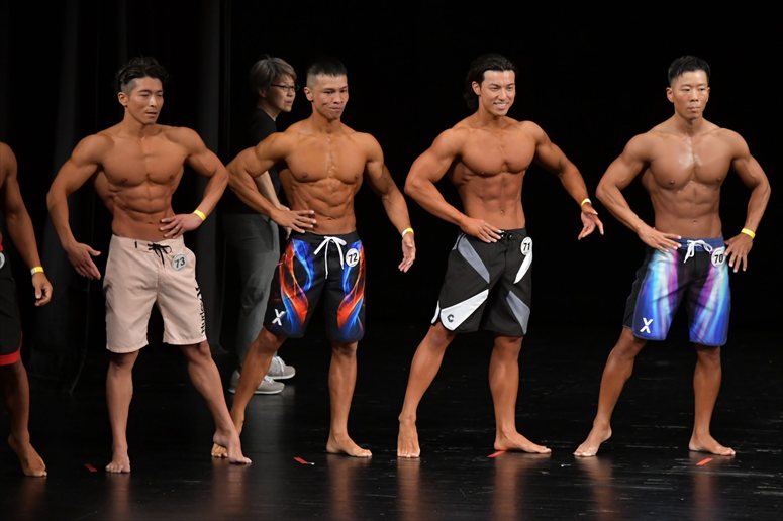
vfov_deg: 5.1
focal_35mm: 270
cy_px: 260
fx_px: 5870
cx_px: 392
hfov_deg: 7.6
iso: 3200
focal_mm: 180
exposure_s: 1/400
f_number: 5.6
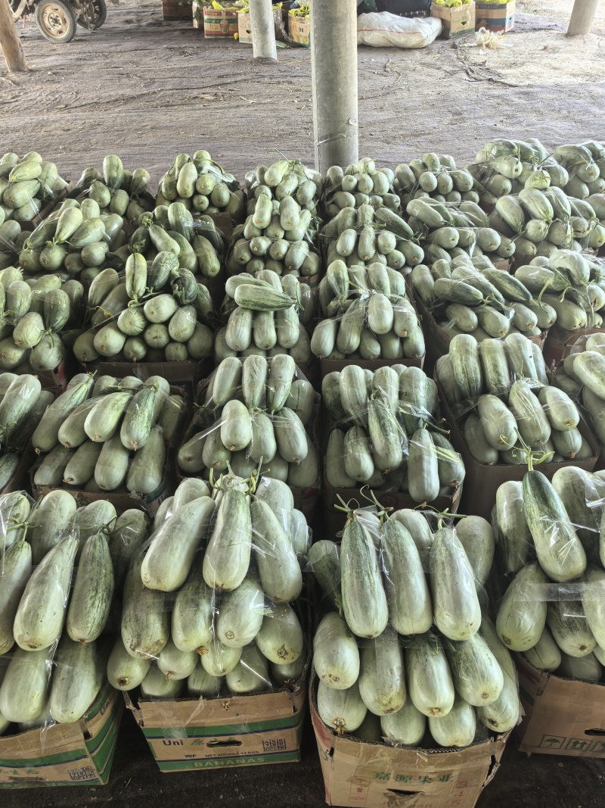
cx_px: 302
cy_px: 404
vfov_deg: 65.3
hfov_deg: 51.3
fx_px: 629
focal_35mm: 27
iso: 80
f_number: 2
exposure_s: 1/100
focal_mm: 5.75
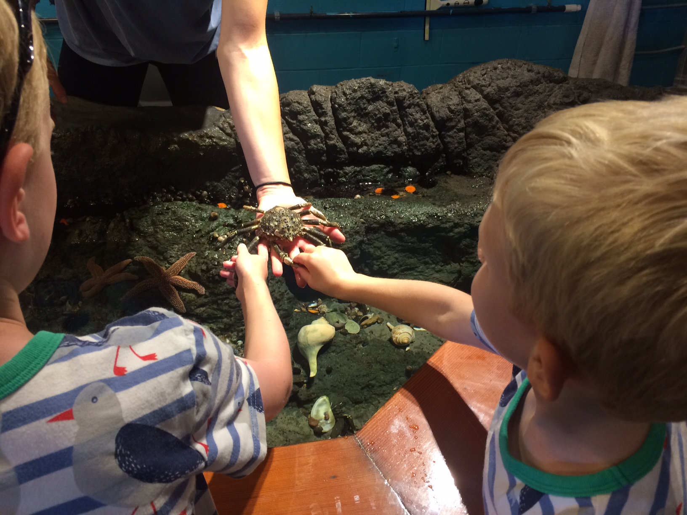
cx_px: 344
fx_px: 576
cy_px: 258
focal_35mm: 29
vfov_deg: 48.2
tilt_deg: -38.3
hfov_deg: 61.7
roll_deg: -1.9
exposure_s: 1/30
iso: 100
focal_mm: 4.15
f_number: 2.2
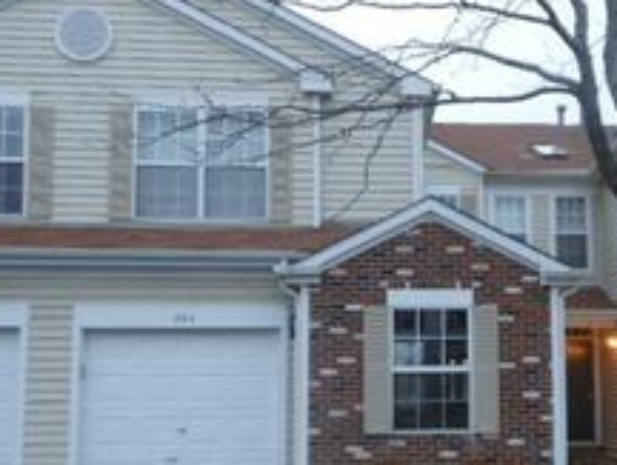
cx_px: 397
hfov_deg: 46.2
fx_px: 715
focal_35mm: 40
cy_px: 291
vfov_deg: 35.9
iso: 200
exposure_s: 1/30
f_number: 3.2
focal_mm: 4.5
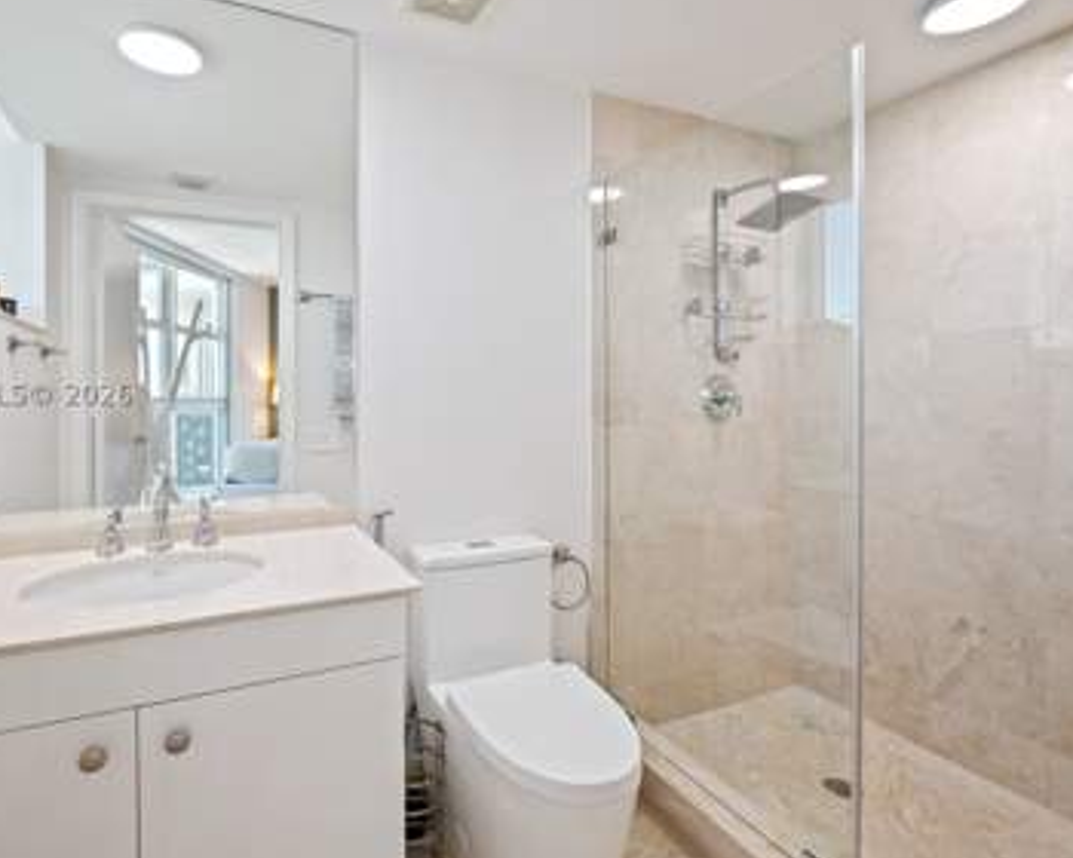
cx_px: 472
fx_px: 572
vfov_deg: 73.7
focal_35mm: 18
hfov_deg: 86.0
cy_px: 392
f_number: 2.8
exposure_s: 1/30
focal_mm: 14
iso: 100
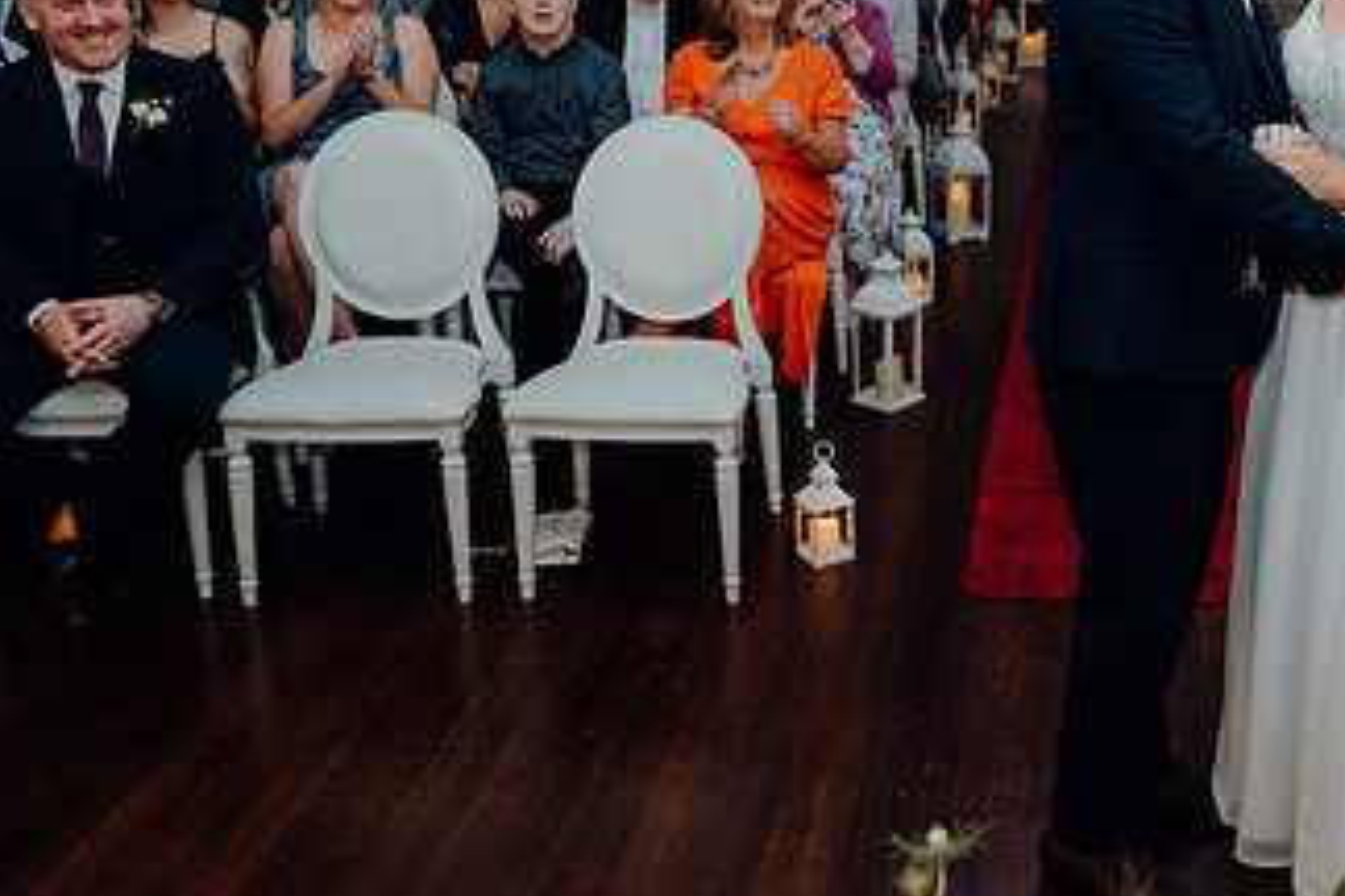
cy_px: 239
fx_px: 1606
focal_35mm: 43
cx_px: 1100
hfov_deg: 43.1
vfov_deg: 30.7
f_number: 3.5
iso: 2500
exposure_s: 1/160
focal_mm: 24
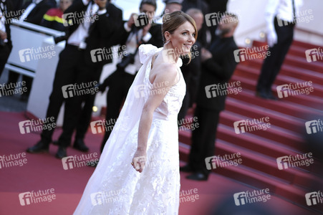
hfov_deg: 24.2
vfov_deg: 16.2
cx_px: 162
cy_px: 108
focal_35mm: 84
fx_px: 753
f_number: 1.2
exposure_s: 1/500
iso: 80
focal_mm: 56
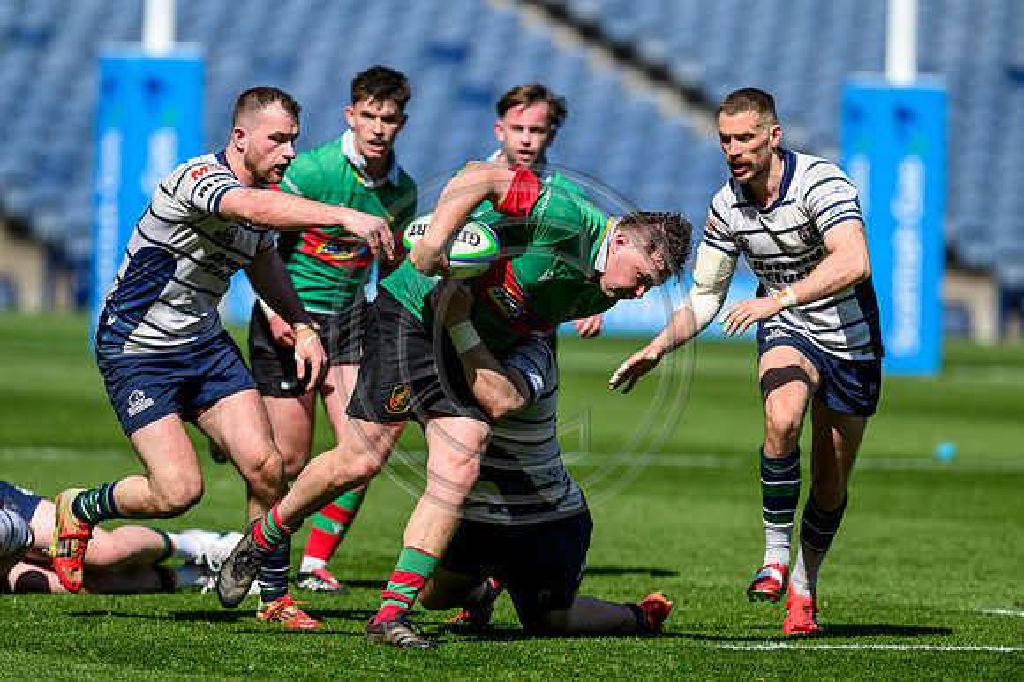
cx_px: 477
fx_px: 12142
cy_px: 318
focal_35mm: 427
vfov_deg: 3.2
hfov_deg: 4.8
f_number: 4
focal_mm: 400
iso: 500
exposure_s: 1/6400
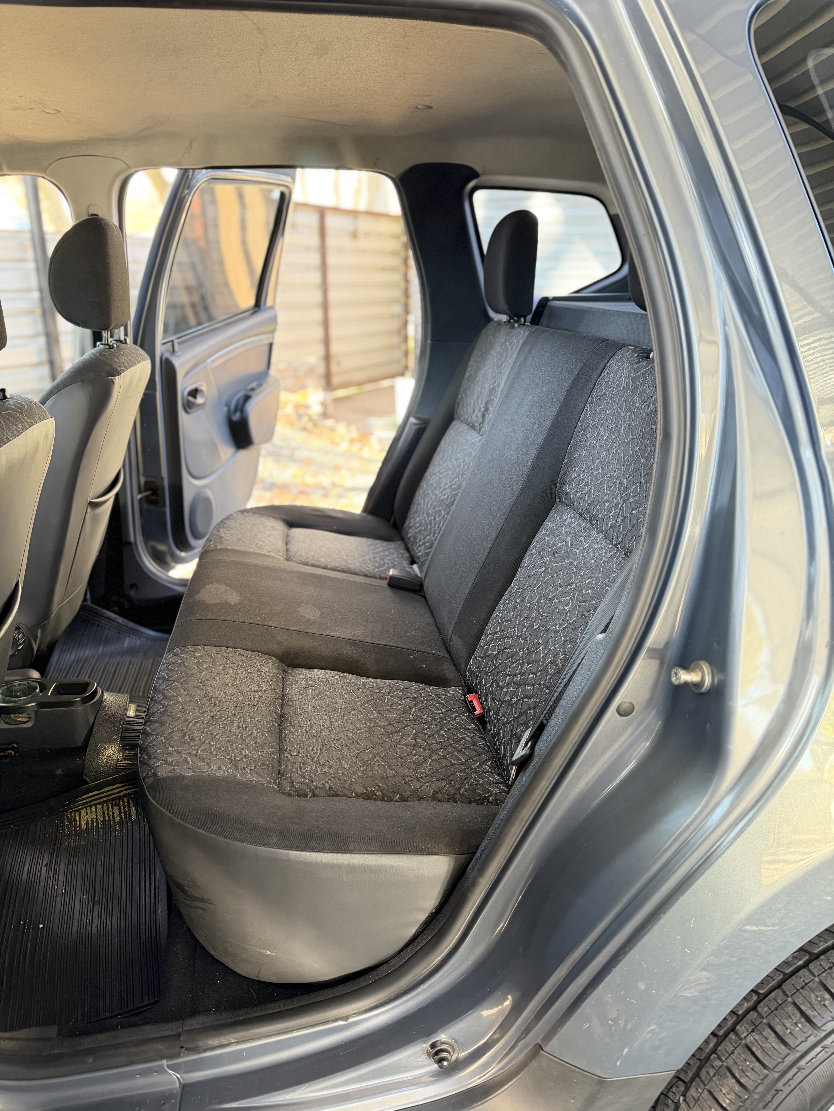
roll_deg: +0.0
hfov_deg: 56.8
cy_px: 556
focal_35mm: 24
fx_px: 771
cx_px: 417
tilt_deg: -20.2
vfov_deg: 71.6
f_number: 1.78
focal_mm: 6.76
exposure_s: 1/60
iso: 500
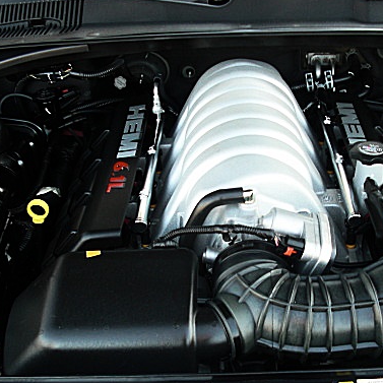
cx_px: 246
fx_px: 676
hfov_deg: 31.5
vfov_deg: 31.5
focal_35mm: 54
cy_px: 233
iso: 100
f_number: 2.8
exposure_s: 1/60
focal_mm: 6.3
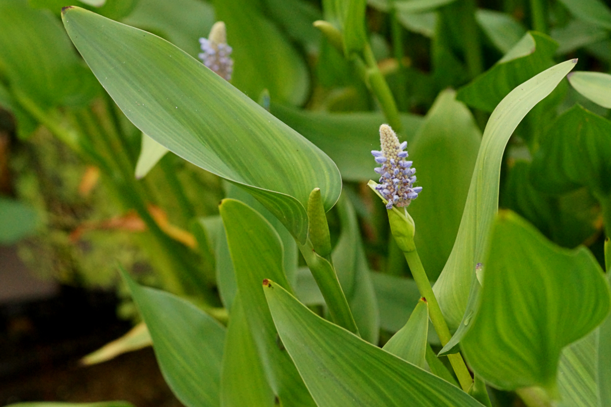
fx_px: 2546
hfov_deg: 13.7
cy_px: 204
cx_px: 306
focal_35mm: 150
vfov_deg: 9.1
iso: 3200
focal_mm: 100
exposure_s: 1/125
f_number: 5.6
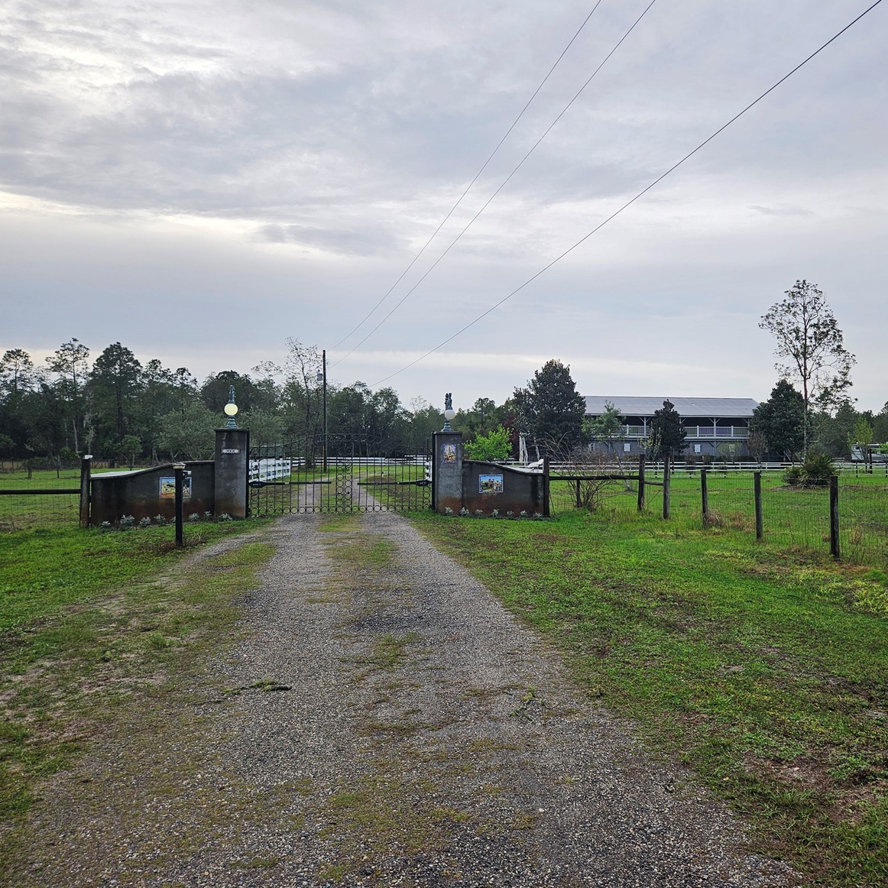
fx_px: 813
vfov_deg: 57.3
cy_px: 444
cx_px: 580
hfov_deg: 56.3
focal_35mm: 28
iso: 25
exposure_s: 1/376
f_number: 1.8
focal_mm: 5.4
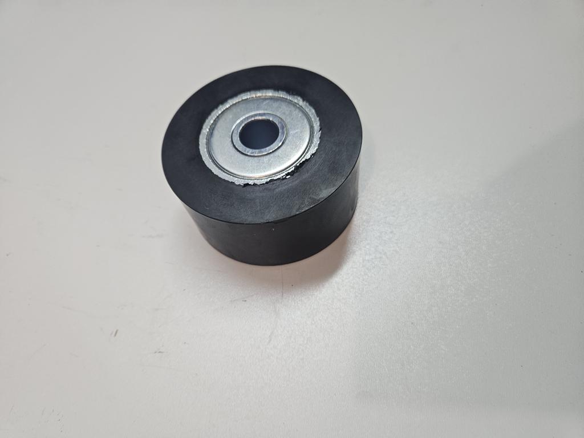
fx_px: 388
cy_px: 219
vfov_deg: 58.9
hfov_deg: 73.9
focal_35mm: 23
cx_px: 292
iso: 125
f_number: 1.8
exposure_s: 1/100
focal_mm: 5.4
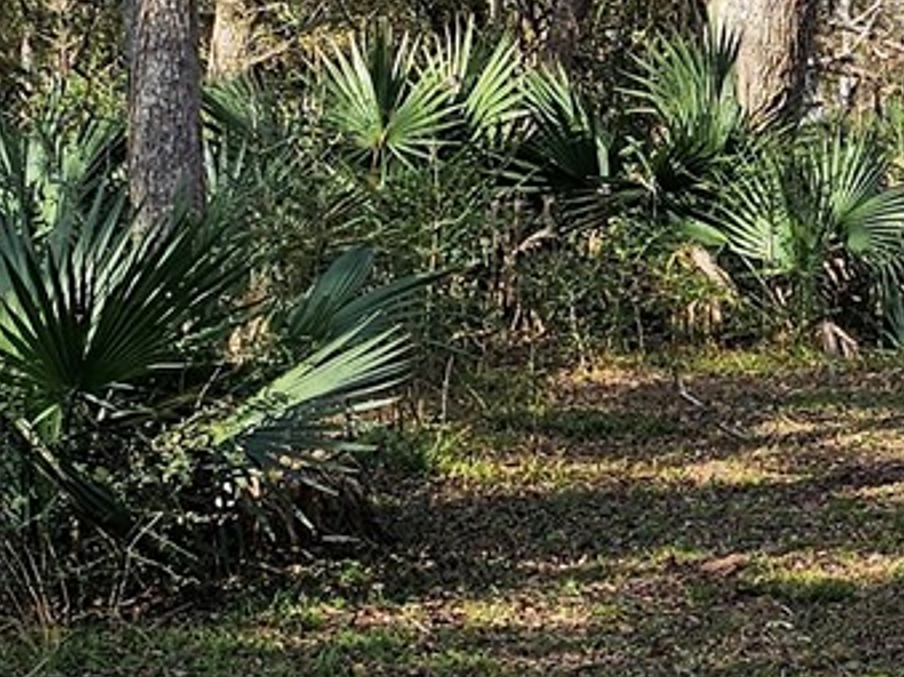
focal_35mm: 139
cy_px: 147
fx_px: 3629
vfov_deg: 10.6
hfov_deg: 13.8
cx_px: 1069
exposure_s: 1/395
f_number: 1.7
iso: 10
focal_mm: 6.3
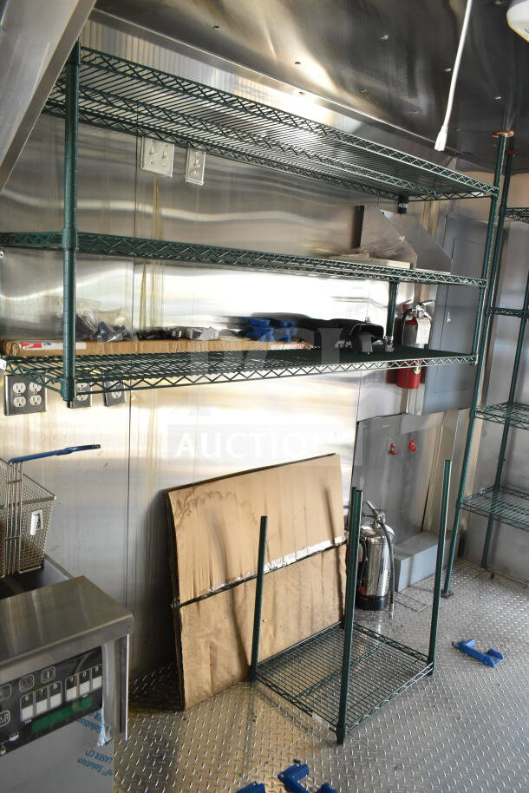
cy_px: 396
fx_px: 595
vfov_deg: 67.4
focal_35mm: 27
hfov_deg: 48.0
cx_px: 264
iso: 1600
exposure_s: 1/100
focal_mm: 18
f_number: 5
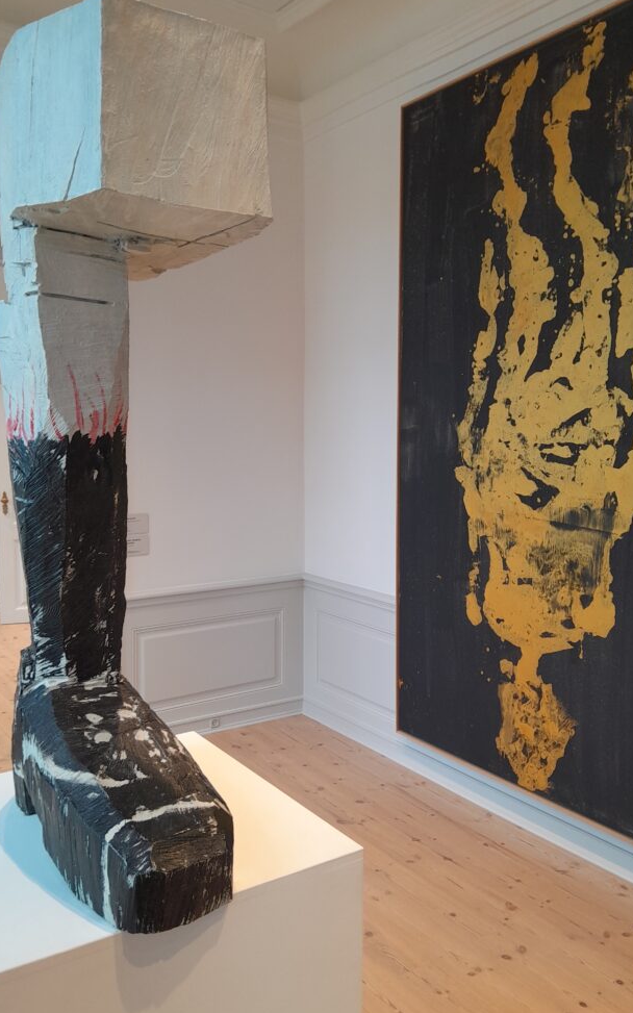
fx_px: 801
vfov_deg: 64.6
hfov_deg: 43.1
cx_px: 338
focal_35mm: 29
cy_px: 508
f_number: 1.8
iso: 64
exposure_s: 1/60
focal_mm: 3.98
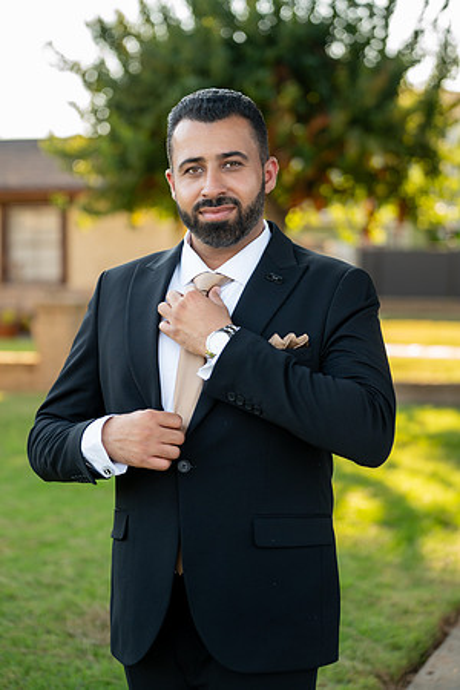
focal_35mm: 75
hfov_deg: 18.2
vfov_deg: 27.0
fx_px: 1437
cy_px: 345
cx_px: 230
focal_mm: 75
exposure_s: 1/500
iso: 320
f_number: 2.8
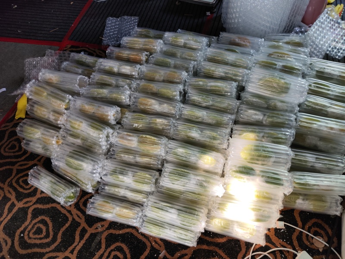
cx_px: 172
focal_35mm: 24
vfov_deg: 56.9
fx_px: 239
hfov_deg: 71.6
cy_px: 130
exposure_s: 1/50
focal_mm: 4.68
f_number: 1.8
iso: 62
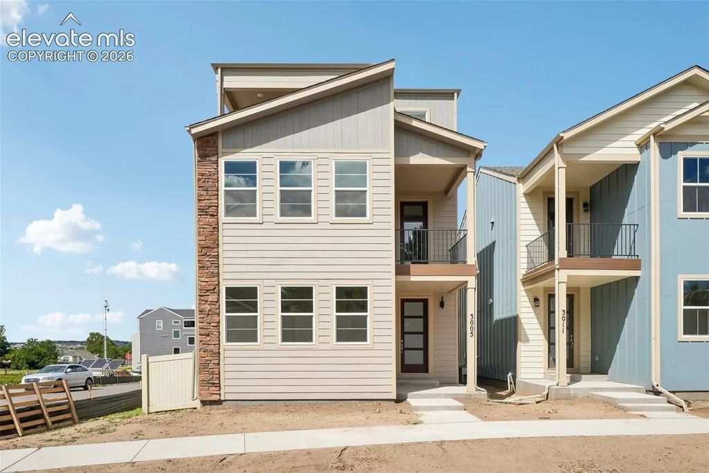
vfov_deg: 55.8
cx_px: 354
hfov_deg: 76.9
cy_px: 236
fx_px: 446
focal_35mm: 23
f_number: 8
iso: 800
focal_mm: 15.1
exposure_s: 1/4000
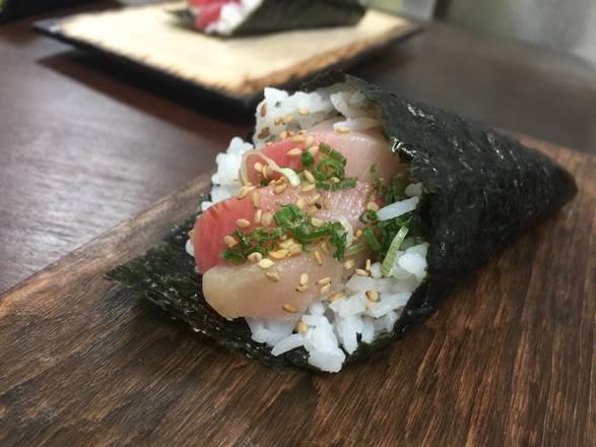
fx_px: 499
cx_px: 298
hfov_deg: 61.7
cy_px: 224
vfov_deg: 48.2
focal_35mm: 29
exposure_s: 1/15
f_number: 2.2
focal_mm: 4.15
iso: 64
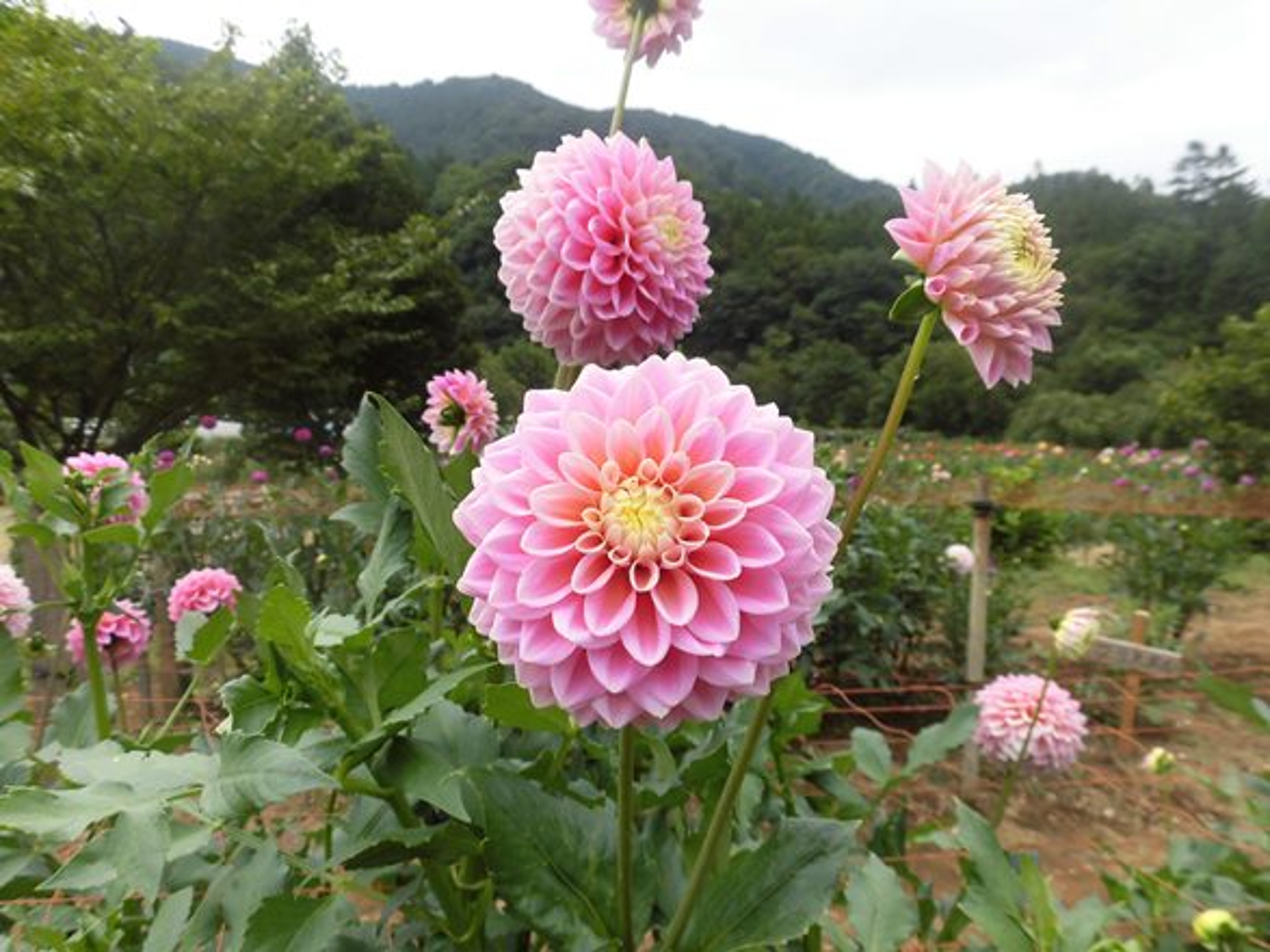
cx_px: 635
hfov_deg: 71.6
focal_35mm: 24
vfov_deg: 56.8
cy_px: 476
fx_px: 880
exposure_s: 1/250
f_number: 3.1
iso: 100
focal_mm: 4.3
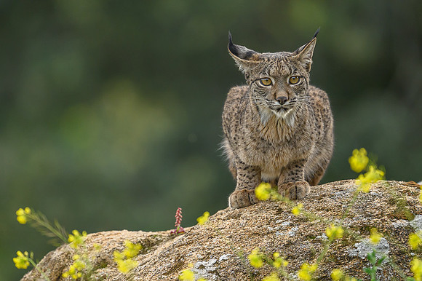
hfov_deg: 2.5
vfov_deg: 1.6
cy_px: 117
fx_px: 9765
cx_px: 190
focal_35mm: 834
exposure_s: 1/2000
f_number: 4
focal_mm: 560
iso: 1100
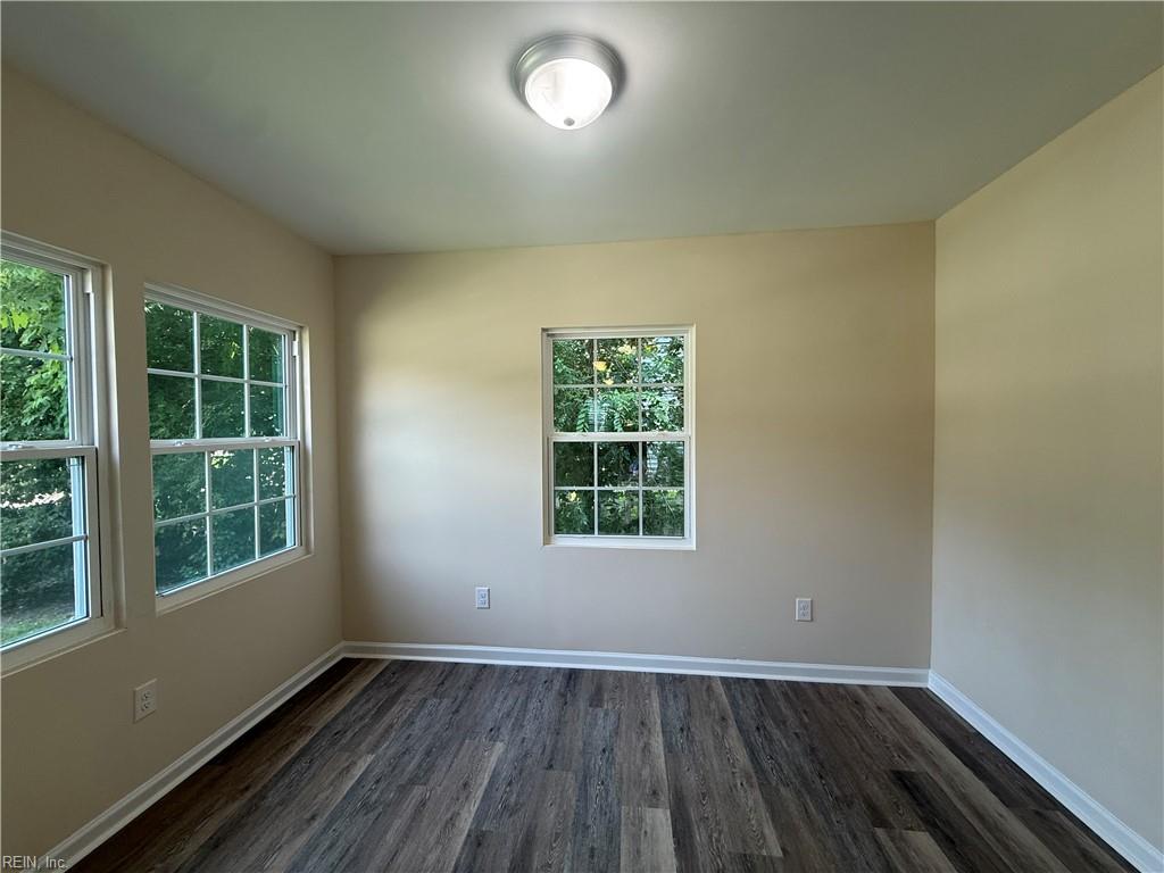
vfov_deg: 85.7
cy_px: 436
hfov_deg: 102.1
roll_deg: +0.0
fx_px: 471
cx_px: 582
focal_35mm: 14
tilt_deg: -0.4
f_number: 2.2
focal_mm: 2.22
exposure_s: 1/120
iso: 125
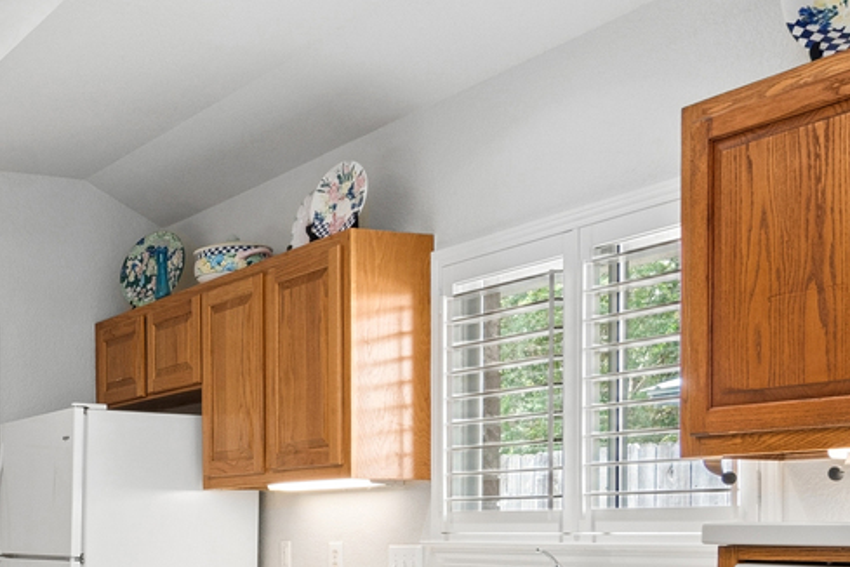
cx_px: -43
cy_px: 518
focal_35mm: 53
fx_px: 1251
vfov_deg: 24.7
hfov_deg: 33.5
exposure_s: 1/30
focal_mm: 11
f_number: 8
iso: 320
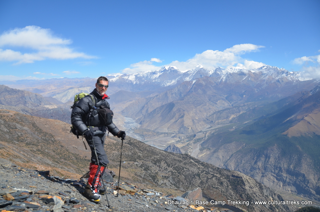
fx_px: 240
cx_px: 160
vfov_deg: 47.8
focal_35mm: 27
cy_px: 106
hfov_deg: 67.5
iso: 200
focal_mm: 18
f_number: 5
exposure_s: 1/1250
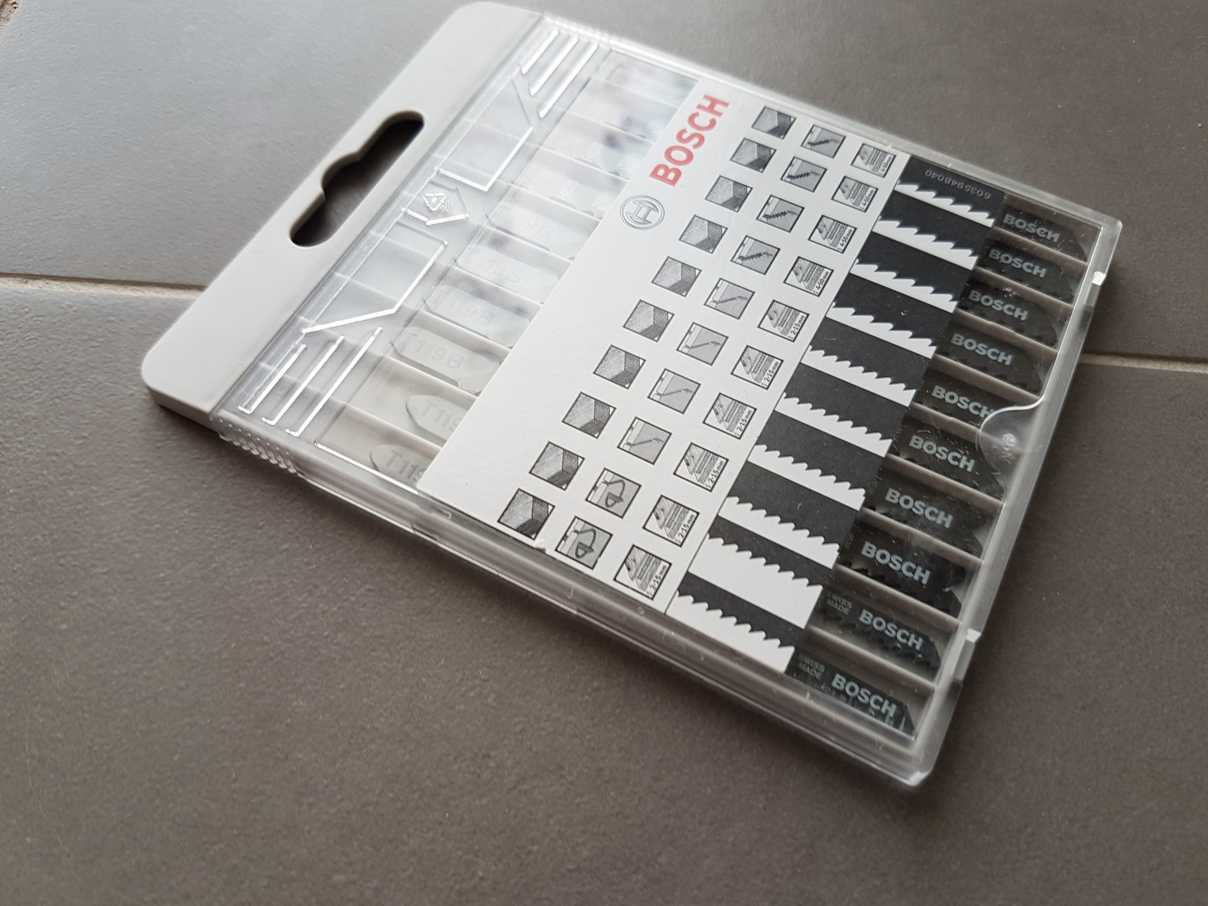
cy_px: 453
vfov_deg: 53.1
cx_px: 604
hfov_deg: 67.3
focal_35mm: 26
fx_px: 907
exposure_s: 1/60
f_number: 1.7
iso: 50
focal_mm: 4.2
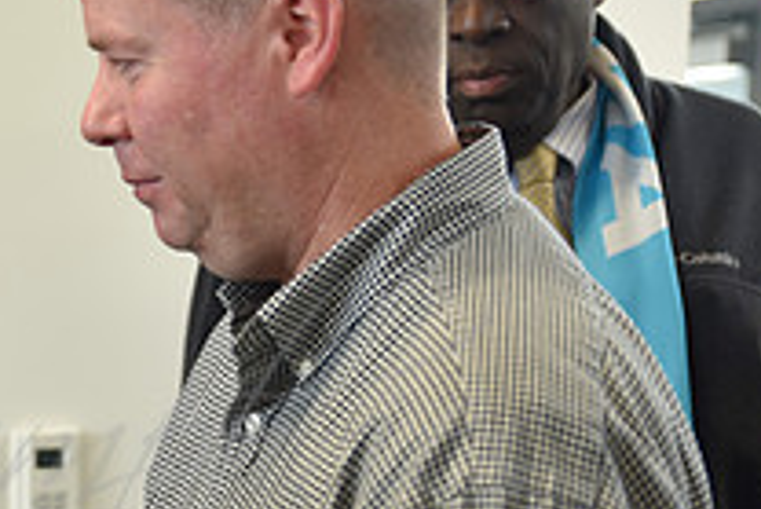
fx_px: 2242
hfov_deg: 18.4
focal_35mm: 106
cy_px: 478
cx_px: -113
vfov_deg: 12.8
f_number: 2.8
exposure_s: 1/60
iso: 400
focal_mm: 38
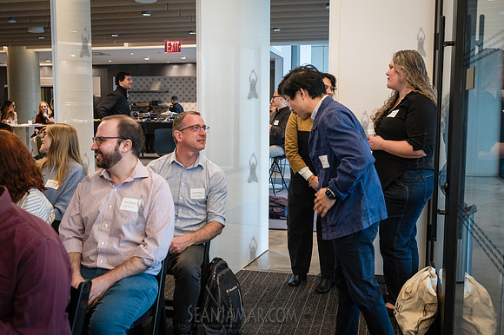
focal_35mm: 37
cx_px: 242
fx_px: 524
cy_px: 167
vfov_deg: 35.5
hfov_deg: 51.4
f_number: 4
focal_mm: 35
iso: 2000
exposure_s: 1/100
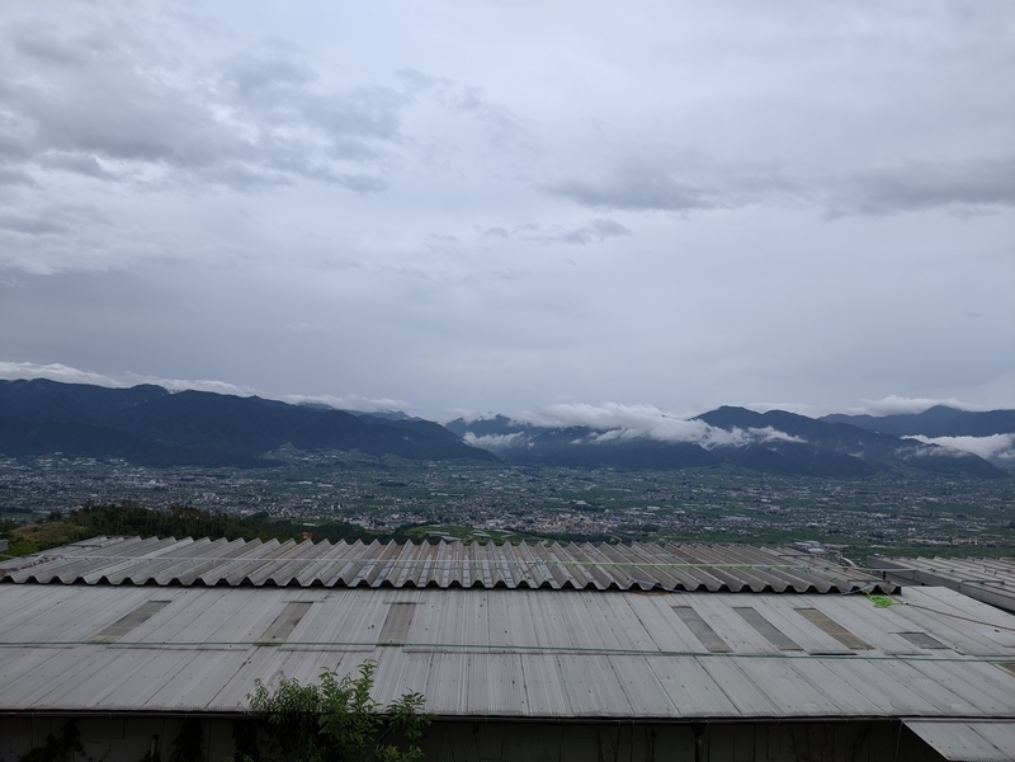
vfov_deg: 51.4
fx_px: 792
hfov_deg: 65.3
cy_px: 381
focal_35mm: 27
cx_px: 508
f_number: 1.8
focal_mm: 4.44
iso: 75
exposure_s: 1/2132
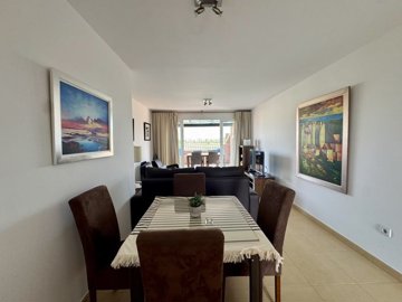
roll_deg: +0.5
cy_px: 151
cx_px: 201
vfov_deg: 85.7
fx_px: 163
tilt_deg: -3.9
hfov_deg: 102.1
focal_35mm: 14
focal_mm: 2.22
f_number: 2.2
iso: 64
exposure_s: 1/100
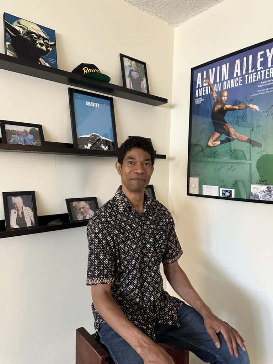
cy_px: 182
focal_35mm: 24
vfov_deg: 71.6
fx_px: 252
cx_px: 136
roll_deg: -1.1
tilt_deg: -2.6
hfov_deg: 56.8
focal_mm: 6.86
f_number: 1.78
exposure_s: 1/60
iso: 800
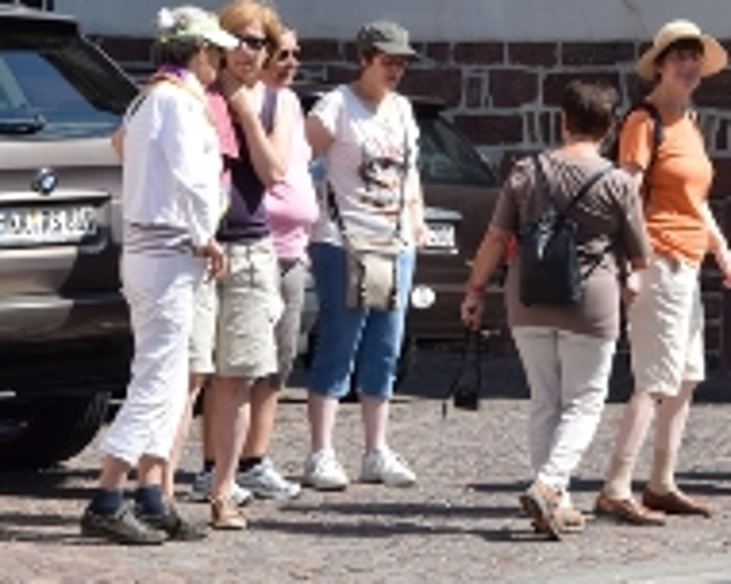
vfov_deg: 5.8
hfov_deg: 7.2
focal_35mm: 267
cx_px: 643
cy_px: 215
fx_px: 5776
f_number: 16
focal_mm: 80
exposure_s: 1/160
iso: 400
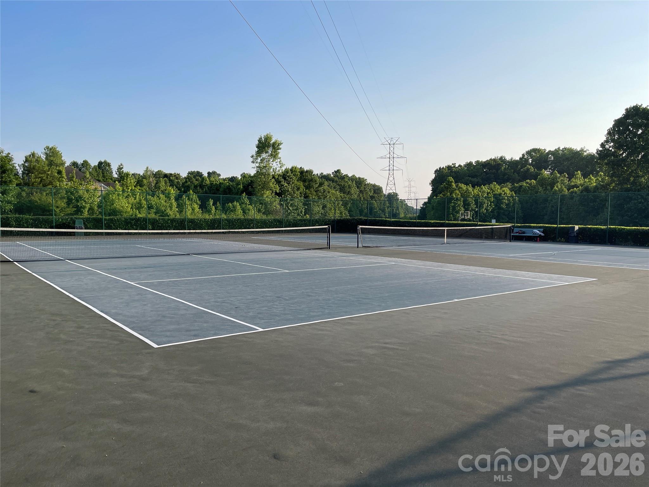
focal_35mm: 25
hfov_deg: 69.4
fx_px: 469
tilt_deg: -3.8
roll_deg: +0.1
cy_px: 244
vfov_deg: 54.9
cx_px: 324
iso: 32
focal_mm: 5.1
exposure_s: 1/2660
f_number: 1.6
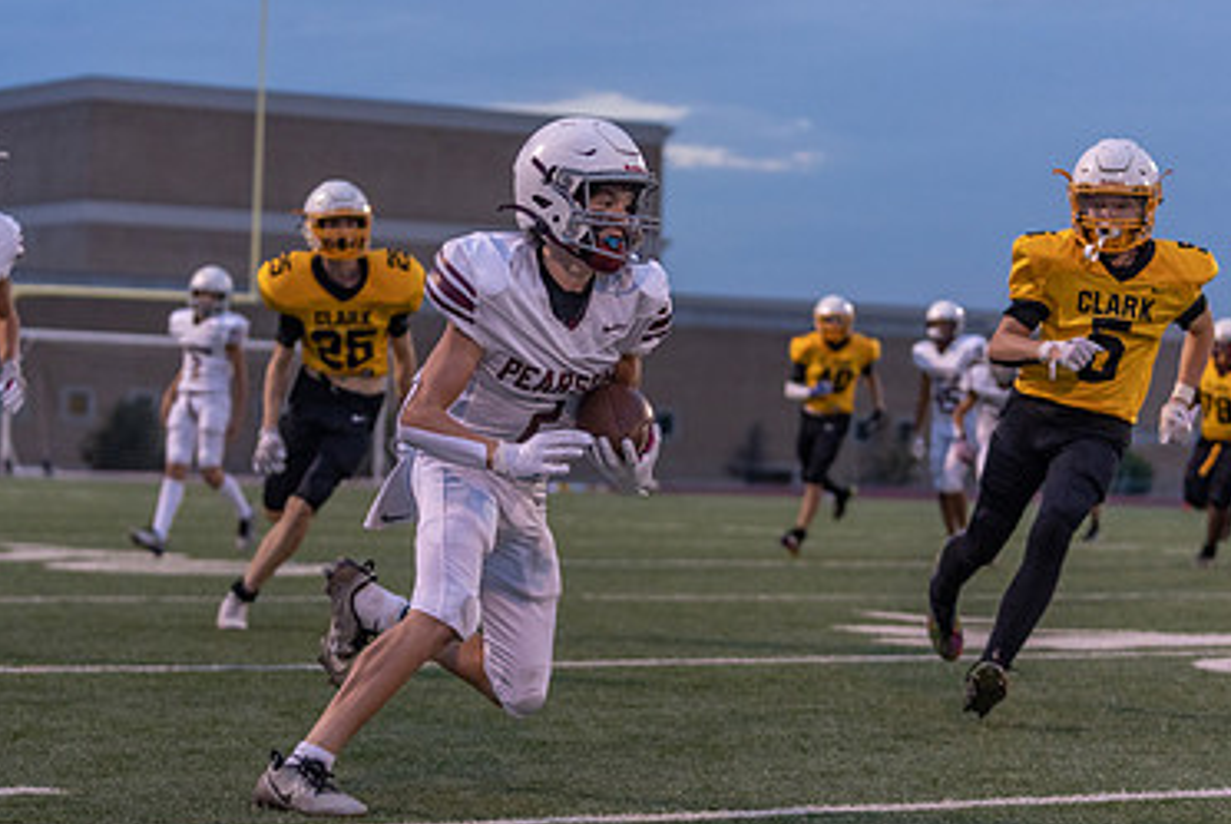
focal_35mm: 109
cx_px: 549
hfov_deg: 18.7
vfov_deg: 12.6
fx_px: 3732
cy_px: 422
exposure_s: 1/1250
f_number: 2.8
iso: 2000
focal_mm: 70
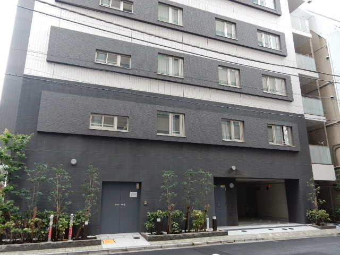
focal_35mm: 25
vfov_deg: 54.9
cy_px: 128
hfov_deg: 69.4
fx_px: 246
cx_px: 170
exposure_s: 1/13
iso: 200
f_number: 3.7
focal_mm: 4.5
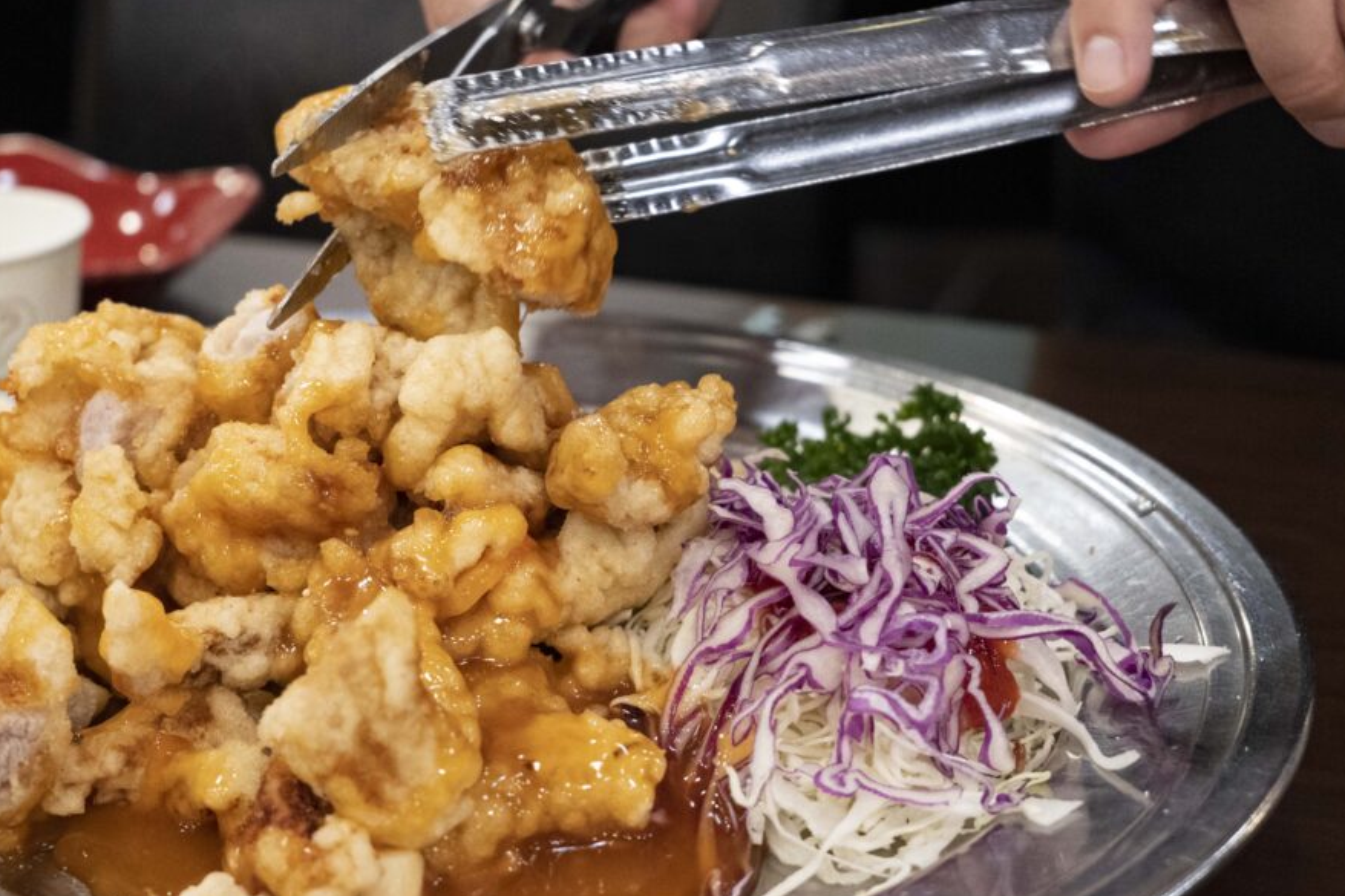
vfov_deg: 19.4
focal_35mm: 70
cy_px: 434
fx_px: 2615
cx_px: 608
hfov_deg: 28.8
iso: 8000
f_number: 5.6
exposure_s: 1/160
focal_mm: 60
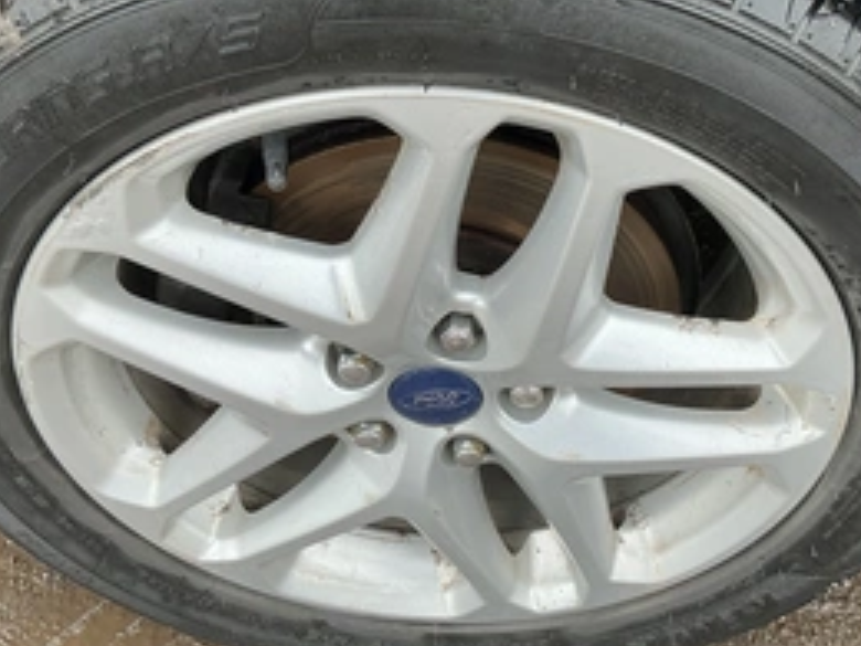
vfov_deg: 33.4
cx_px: 487
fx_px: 1070
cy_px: 239
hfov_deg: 43.8
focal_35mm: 43
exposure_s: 1/302
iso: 25
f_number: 1.8
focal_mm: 3
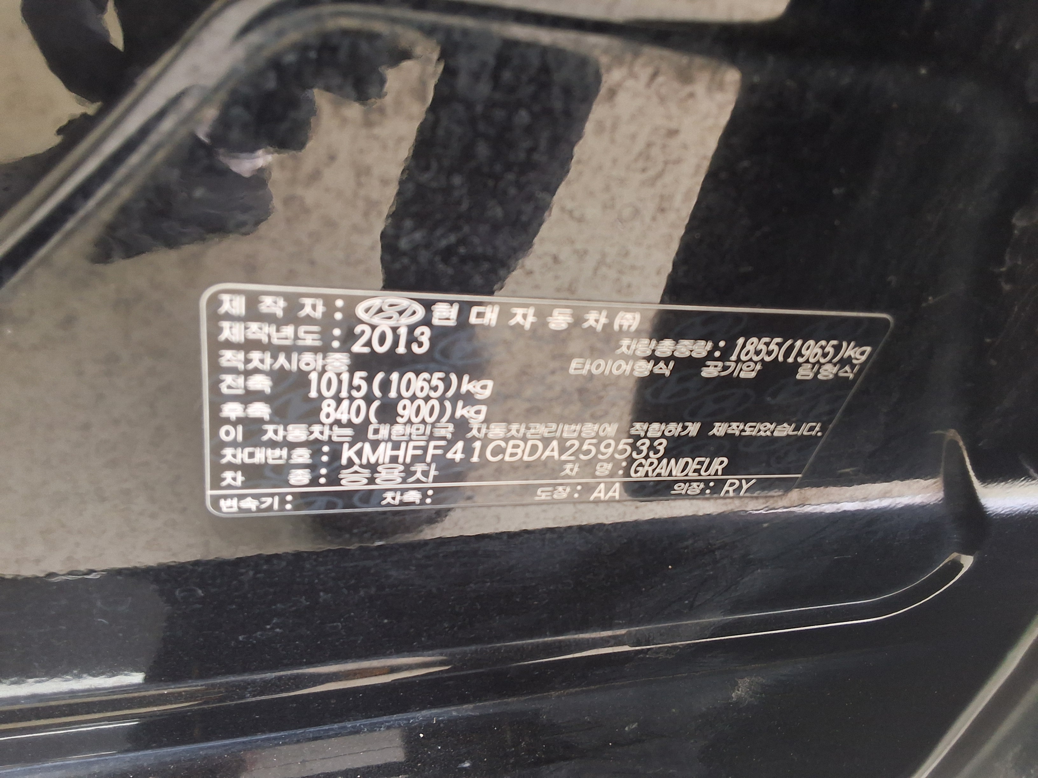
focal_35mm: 28
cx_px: 519
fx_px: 840
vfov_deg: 49.7
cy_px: 389
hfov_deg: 63.4
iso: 200
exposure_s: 1/30
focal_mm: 2.91
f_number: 1.9
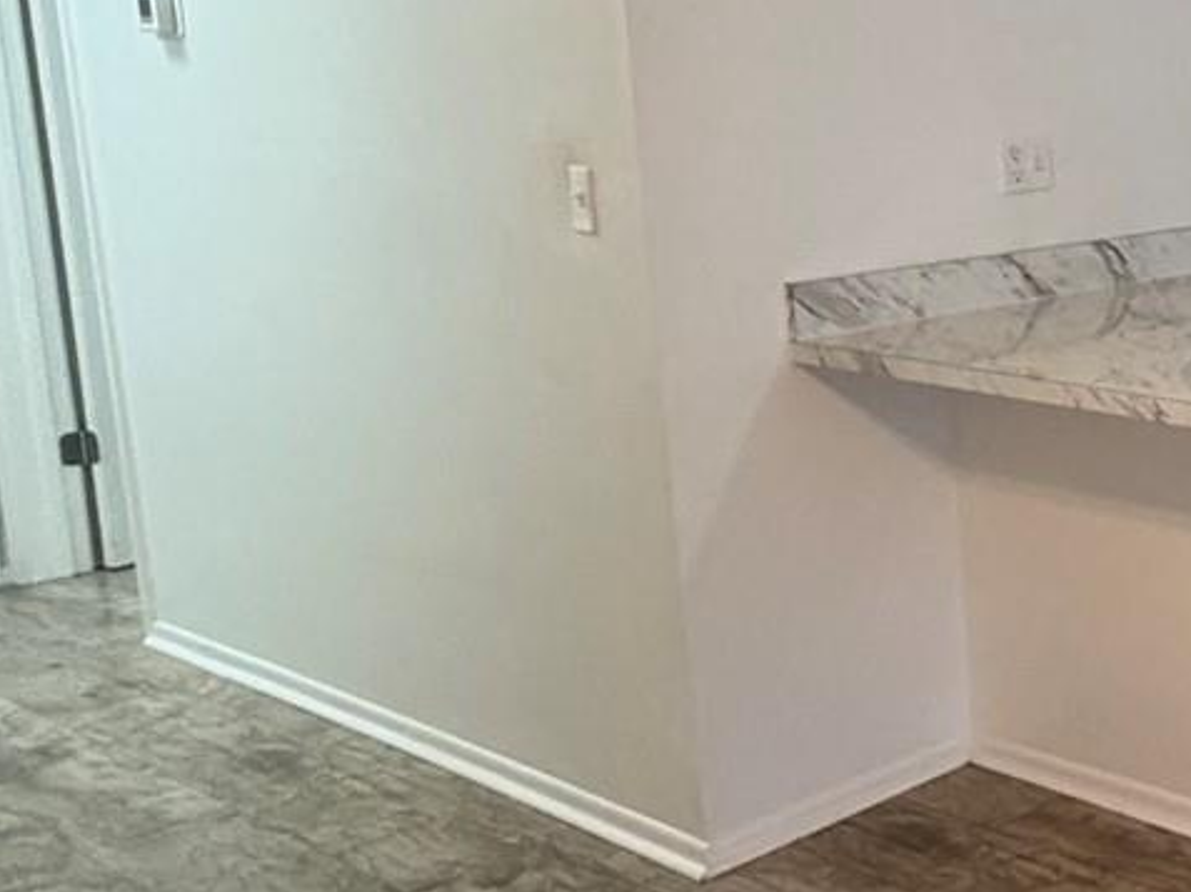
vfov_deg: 30.2
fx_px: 1616
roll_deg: -0.3
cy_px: 197
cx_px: 1895
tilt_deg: -8.9
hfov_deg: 26.0
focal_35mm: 47
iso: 320
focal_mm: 2.22
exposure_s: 1/60
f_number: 2.2
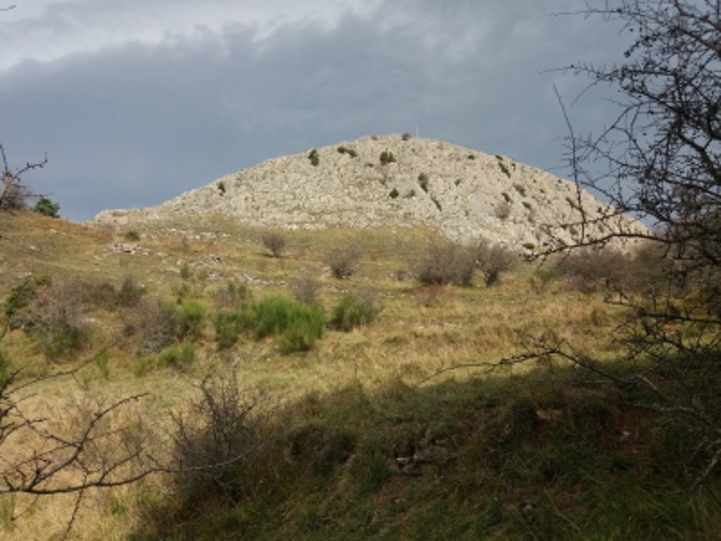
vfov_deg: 49.7
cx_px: 360
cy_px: 270
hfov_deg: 63.4
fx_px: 583
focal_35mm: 28
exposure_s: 1/1156
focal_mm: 3.7
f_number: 1.9
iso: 64
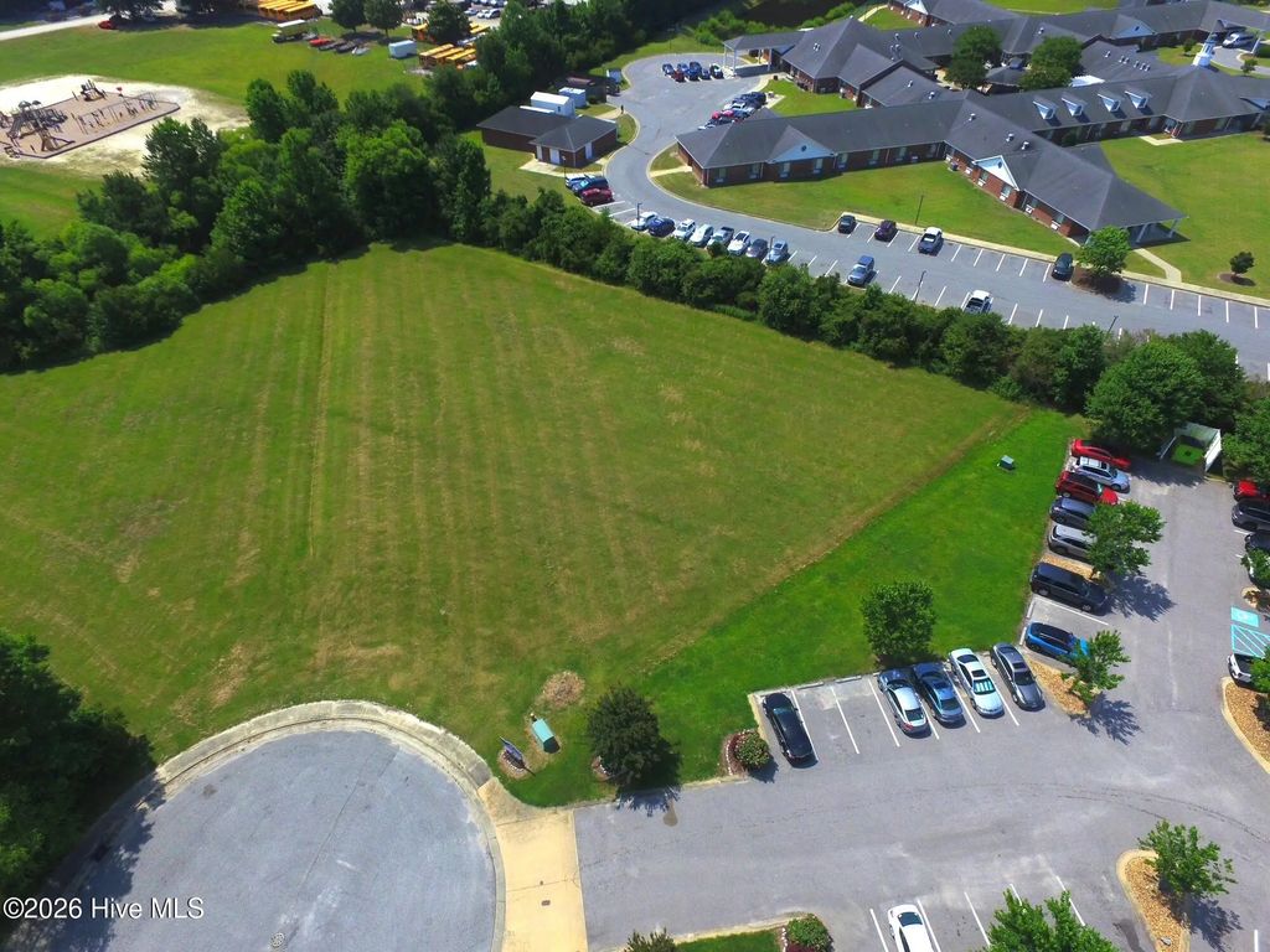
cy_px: 476
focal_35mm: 20
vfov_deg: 66.0
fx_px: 734
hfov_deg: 81.7
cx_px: 635
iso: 100
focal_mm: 3.61
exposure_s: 1/2660
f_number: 2.8
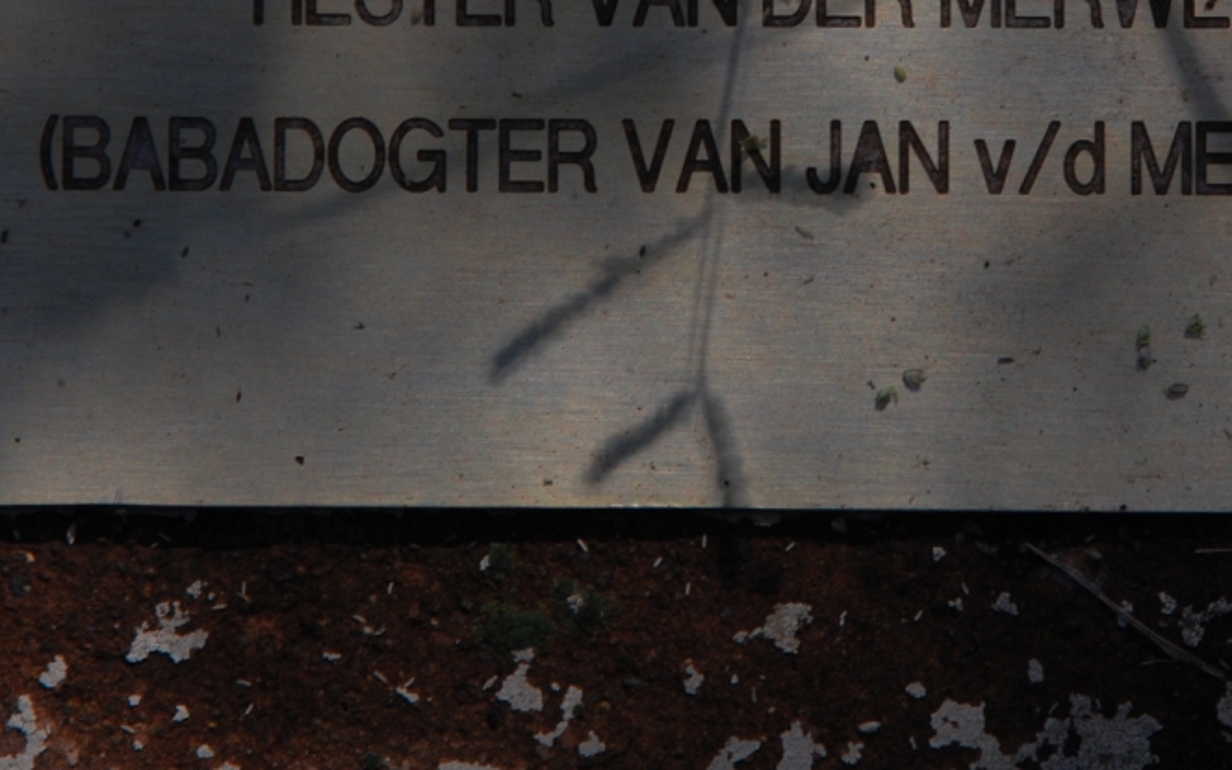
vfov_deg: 3.0
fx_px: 14632
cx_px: 696
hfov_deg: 4.8
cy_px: 177
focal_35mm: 436
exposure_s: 1/250
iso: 400
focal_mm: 185
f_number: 18
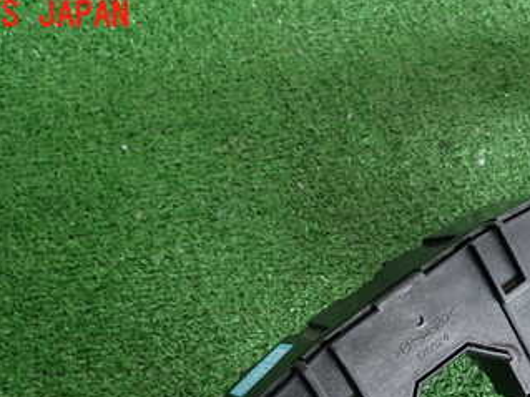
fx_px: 719
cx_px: 326
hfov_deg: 40.2
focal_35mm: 47
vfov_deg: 29.4
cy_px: 369
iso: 160
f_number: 2
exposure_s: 1/60
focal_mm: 4.5
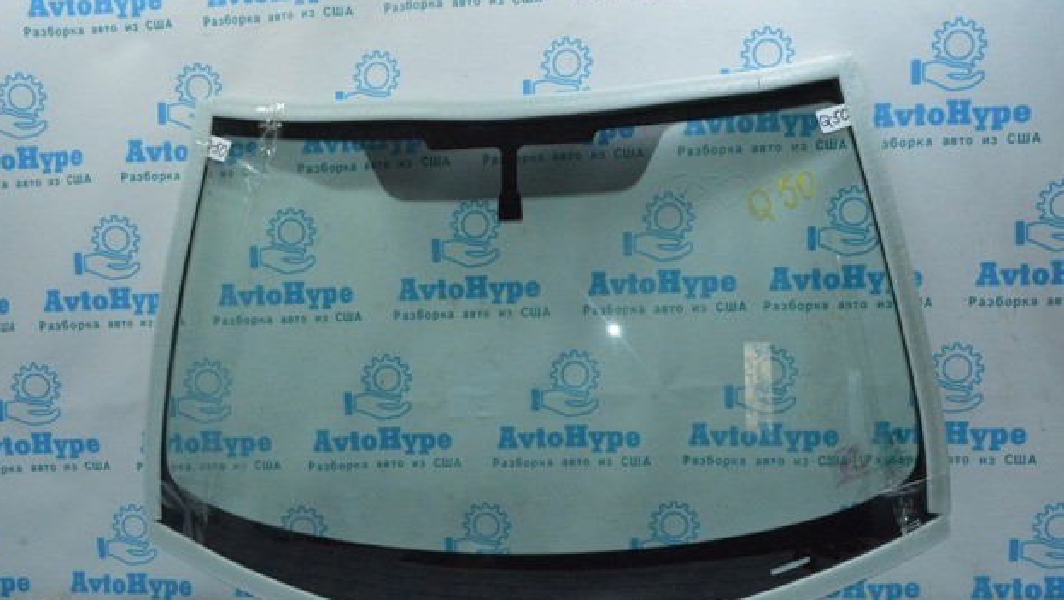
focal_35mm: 29
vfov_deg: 40.2
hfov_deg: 66.0
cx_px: 523
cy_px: 315
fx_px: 818
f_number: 16
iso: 3200
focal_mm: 18
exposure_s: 1/80
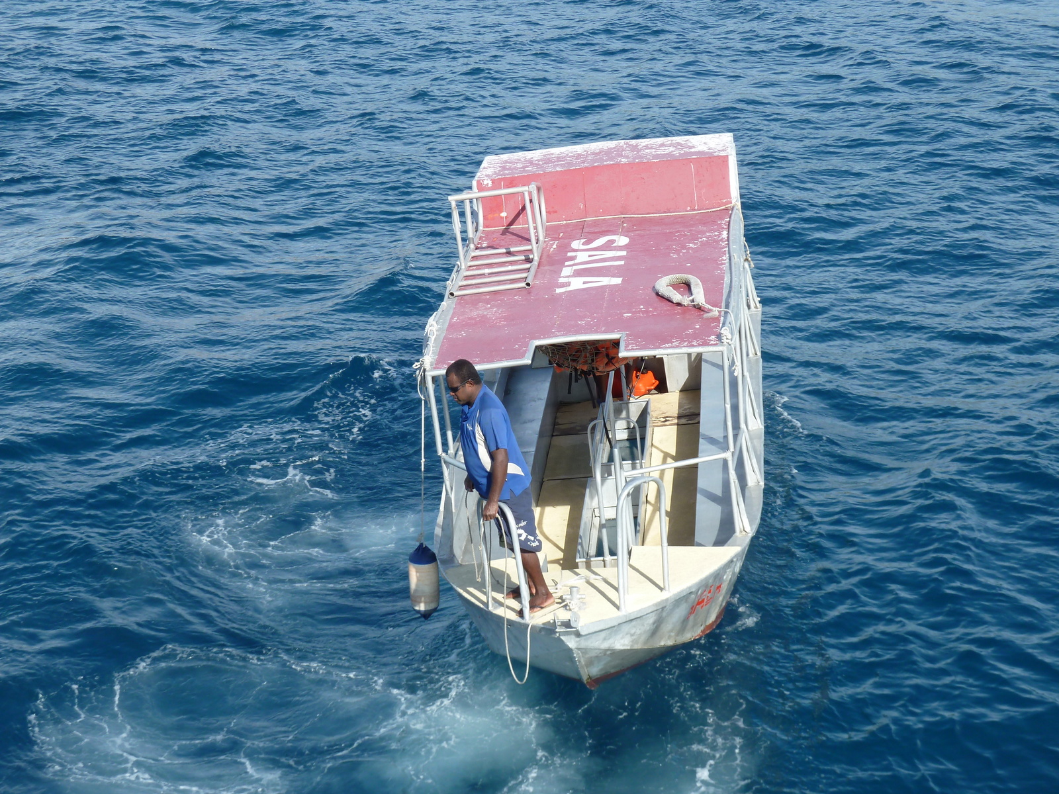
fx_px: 2050
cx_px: 530
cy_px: 397
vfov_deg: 21.9
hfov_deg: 29.0
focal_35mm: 67
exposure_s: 1/400
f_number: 4.1
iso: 80
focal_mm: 11
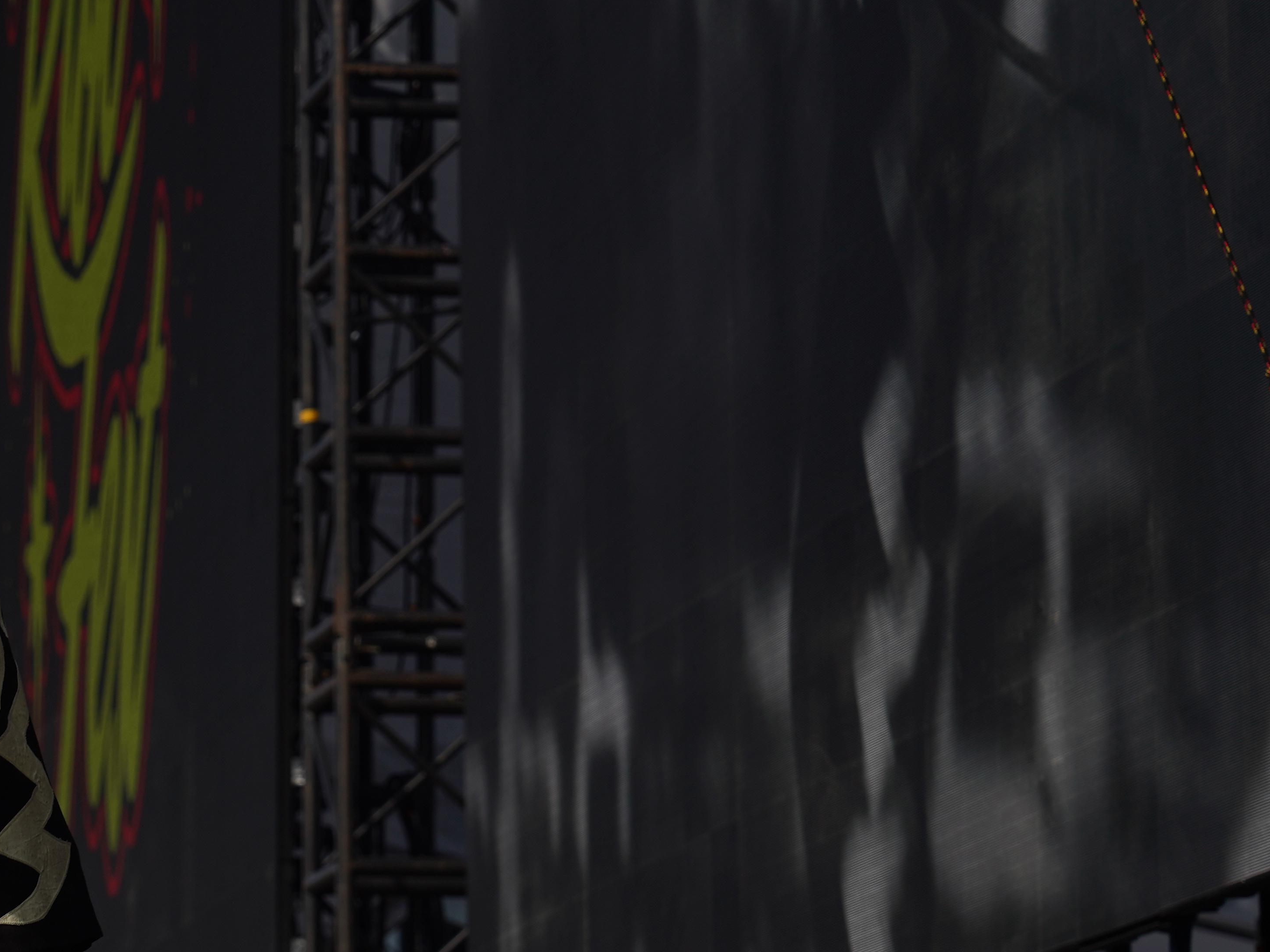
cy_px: 549
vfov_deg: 7.1
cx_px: 33
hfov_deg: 9.5
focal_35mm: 208
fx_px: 7631
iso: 100
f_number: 8
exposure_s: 1/500
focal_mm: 105
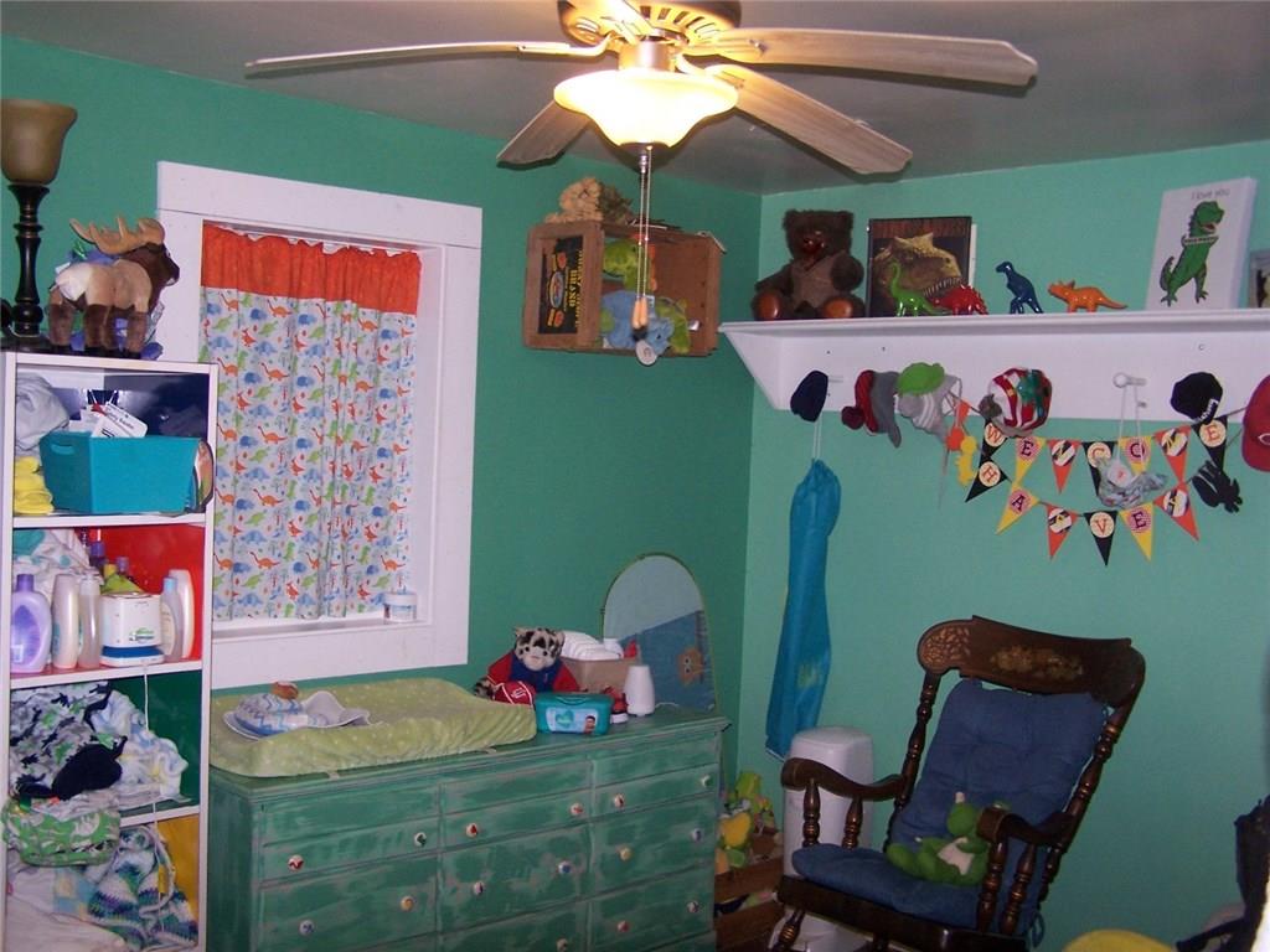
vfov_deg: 37.7
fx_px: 1394
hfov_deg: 49.0
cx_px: 635
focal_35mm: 38
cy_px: 476
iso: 140
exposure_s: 1/60
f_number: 2.8
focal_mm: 6.3
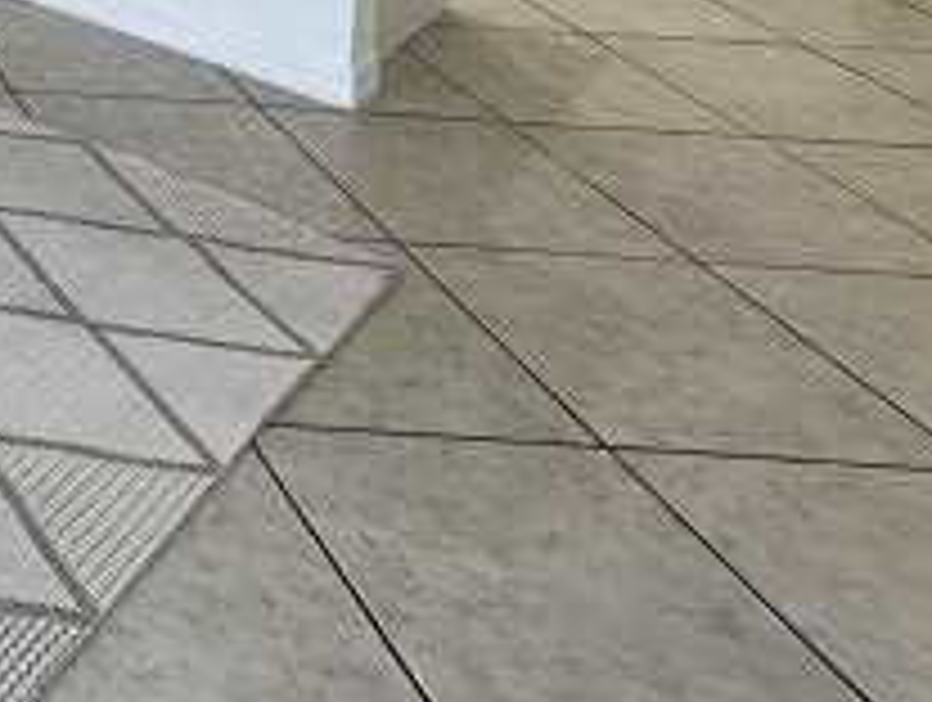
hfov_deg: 25.1
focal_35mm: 54
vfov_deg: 20.2
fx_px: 1456
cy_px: -531
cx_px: -531
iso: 160
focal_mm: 2.22
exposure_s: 1/120
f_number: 2.2
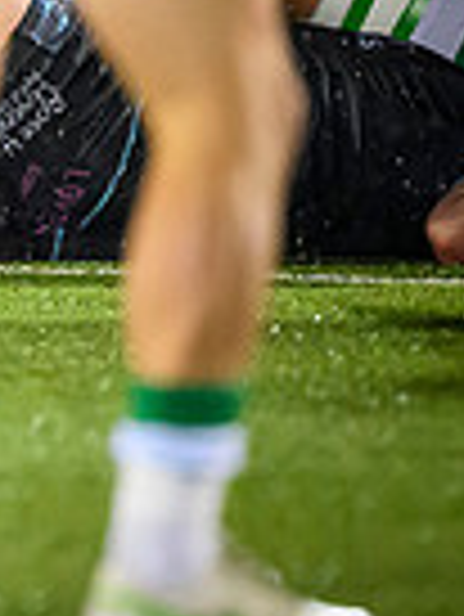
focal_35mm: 2316
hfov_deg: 0.6
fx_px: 41328
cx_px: -725
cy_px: 58
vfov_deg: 0.9
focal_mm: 400
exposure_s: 1/1000
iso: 8000
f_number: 3.2
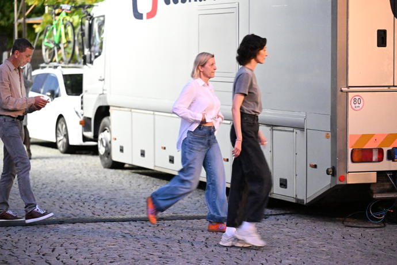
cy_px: 132
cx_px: 198
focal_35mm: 120
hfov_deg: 17.1
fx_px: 1323
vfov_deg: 11.4
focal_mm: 120
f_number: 2.8
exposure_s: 1/100
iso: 20000
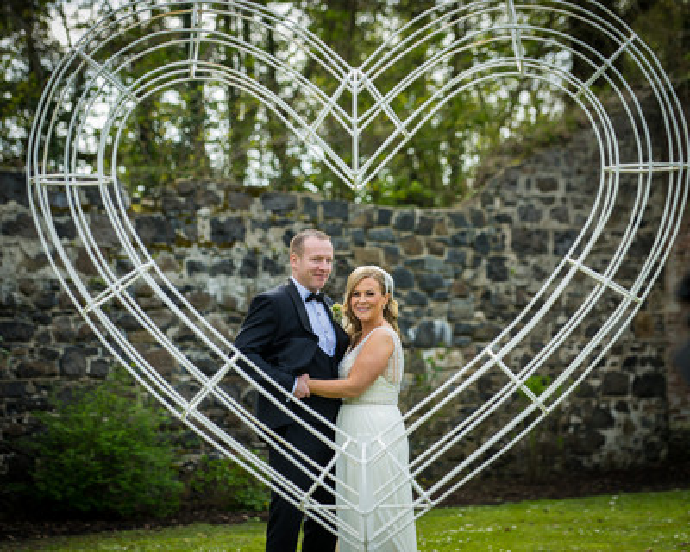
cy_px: 275
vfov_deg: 13.3
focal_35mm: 116
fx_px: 2365
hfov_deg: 16.6
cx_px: 314
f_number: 2.8
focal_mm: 98
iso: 100
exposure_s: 1/320
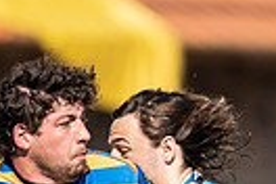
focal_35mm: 3432
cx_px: 210
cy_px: 470
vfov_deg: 0.4
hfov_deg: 0.6
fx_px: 26310
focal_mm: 400
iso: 100
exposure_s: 1/1250
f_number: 2.8
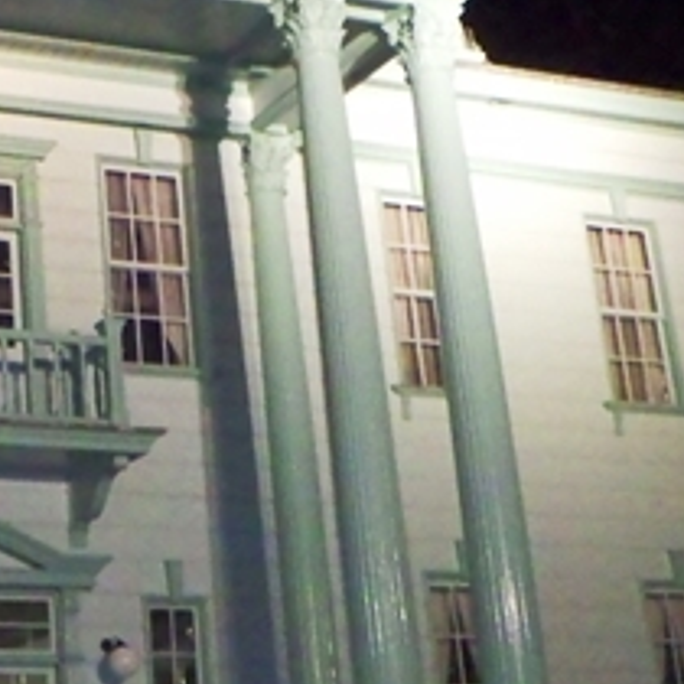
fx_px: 1654
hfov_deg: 22.0
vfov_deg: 23.3
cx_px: -91
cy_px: 251
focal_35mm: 74
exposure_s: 1/20
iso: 1600
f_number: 3.5
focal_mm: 5
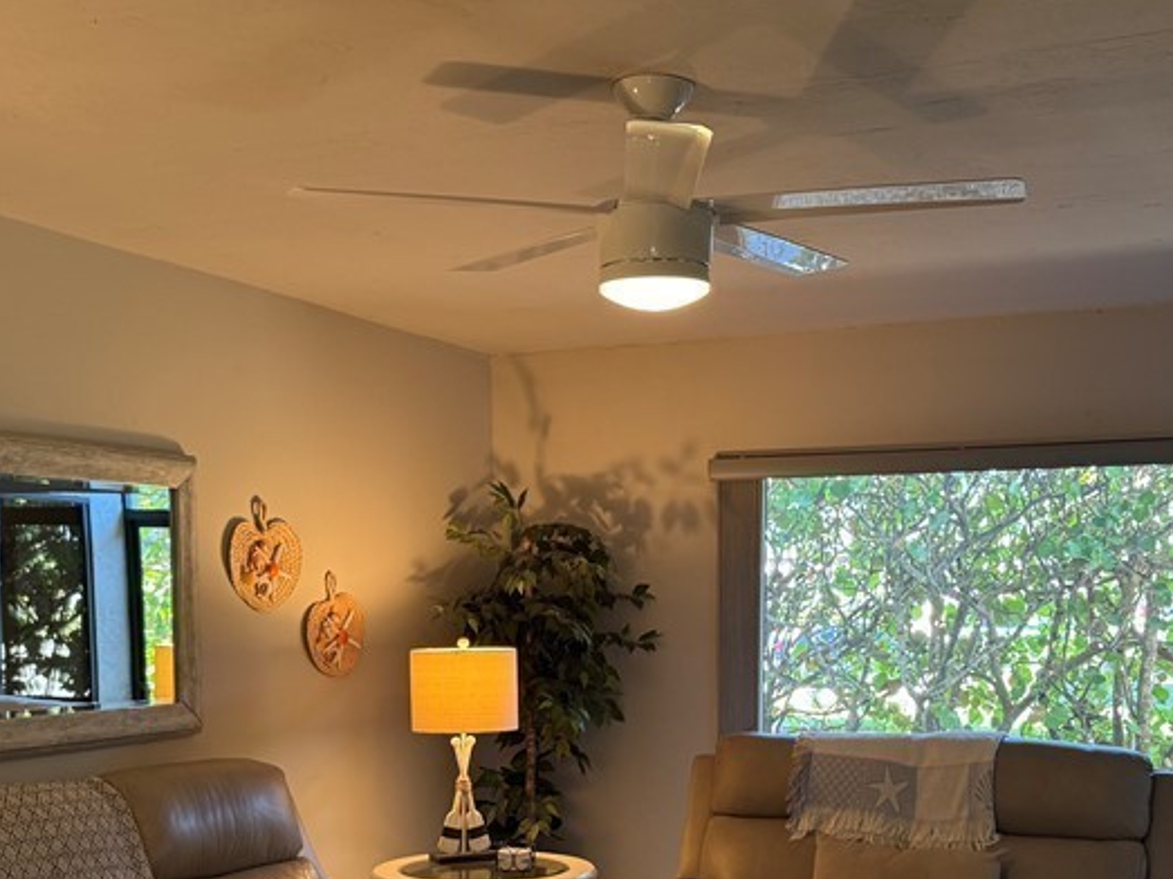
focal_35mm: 47
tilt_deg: -5.0
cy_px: 693
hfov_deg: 40.4
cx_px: 624
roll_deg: -0.3
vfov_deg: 30.2
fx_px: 1592
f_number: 1.78
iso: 200
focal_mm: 6.76
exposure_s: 1/60
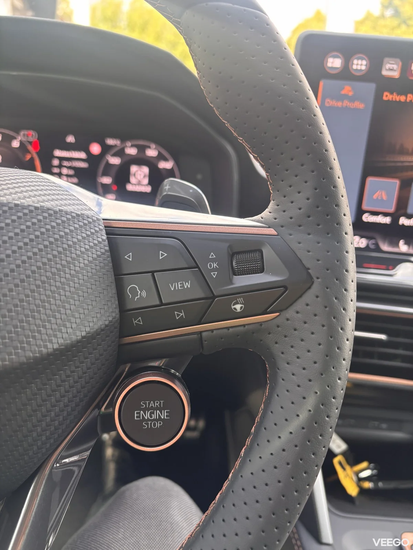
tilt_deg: -19.6
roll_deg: -3.3
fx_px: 414
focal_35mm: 26
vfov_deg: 67.3
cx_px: 206
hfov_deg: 53.1
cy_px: 275
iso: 125
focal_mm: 5.96
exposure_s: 1/87
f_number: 1.6
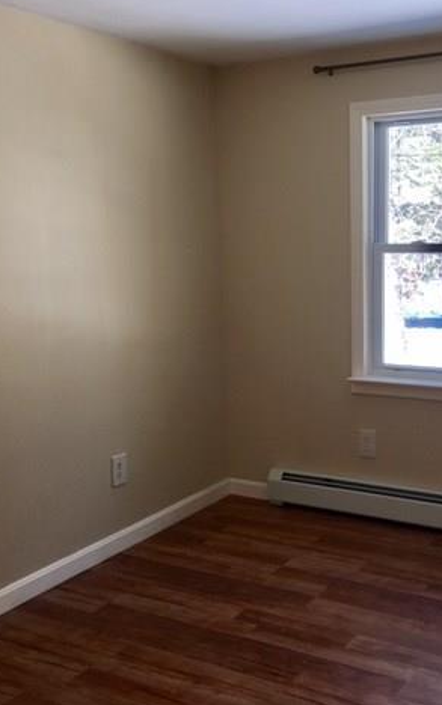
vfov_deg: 47.2
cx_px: 303
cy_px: 351
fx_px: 808
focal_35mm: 42
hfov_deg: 30.3
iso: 25
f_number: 2.2
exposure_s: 1/60
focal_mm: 4.15
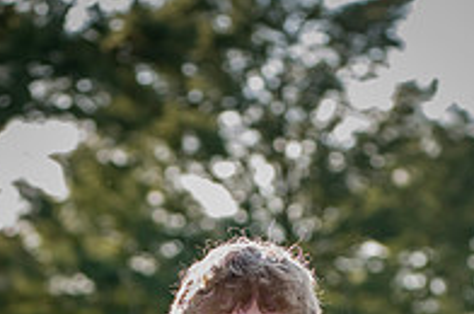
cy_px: 539
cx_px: 247
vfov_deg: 7.3
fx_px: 2419
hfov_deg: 11.2
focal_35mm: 184
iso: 800
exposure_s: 1/640
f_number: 4
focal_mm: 80
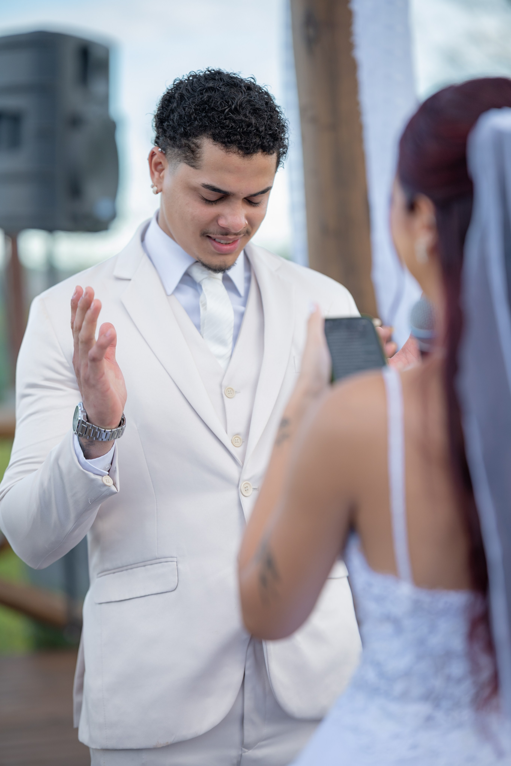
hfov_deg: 16.1
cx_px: 256
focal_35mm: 85
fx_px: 1810
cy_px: 383
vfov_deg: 23.9
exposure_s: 1/1250
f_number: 2
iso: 320
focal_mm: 85
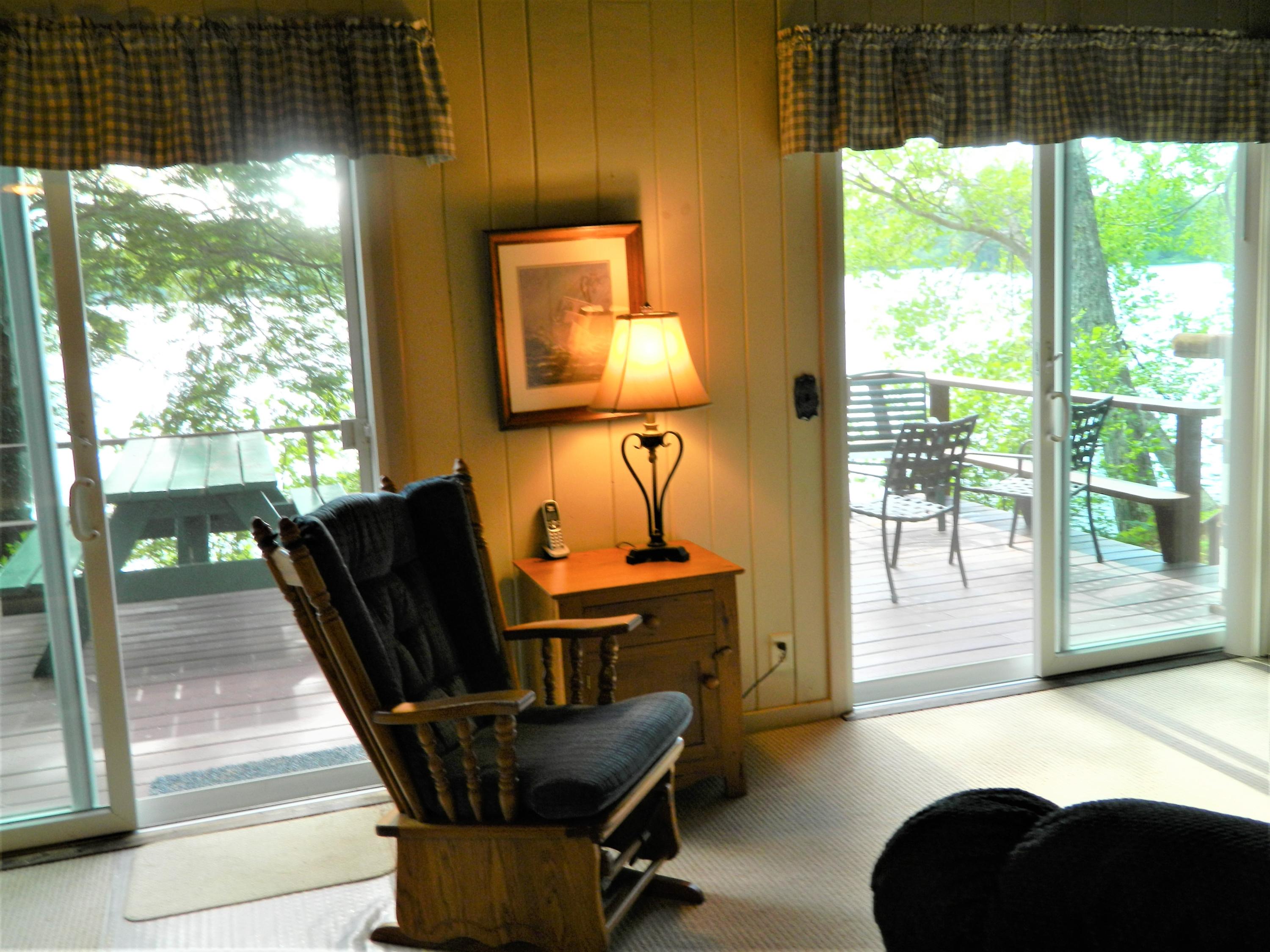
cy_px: 476
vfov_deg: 40.7
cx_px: 635
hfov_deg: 52.6
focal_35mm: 35
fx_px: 1284
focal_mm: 6.2
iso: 80
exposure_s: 1/40
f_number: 3.3
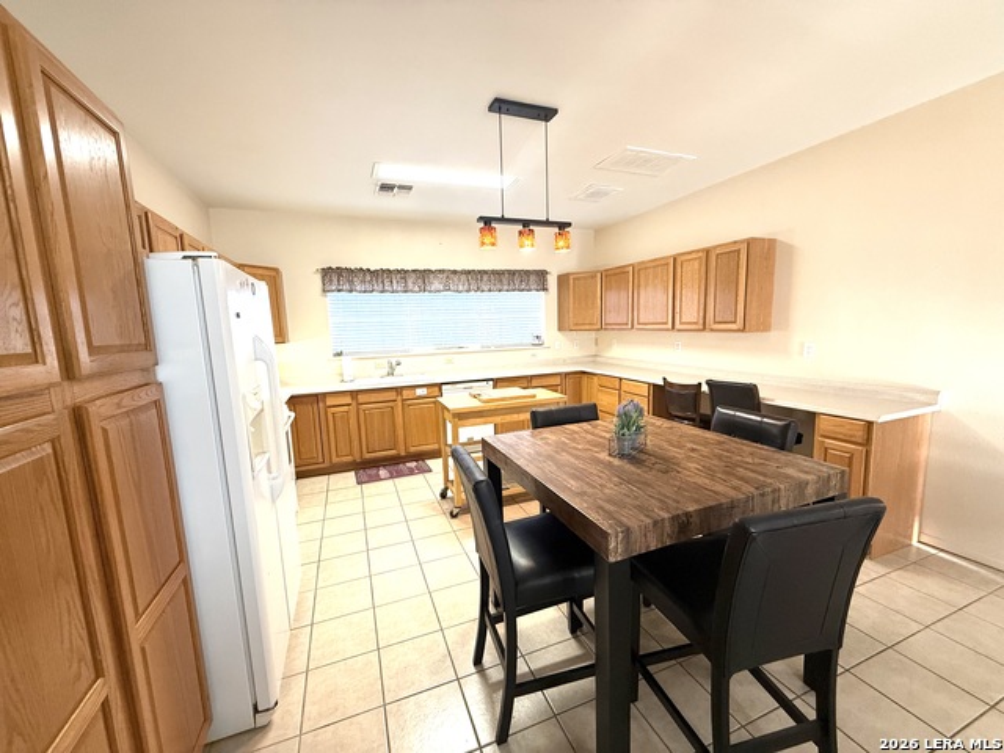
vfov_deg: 85.7
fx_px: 406
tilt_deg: -7.0
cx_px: 502
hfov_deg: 102.1
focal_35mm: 14
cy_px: 376
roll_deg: +2.1
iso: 200
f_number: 2.2
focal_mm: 2.22
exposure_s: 1/60
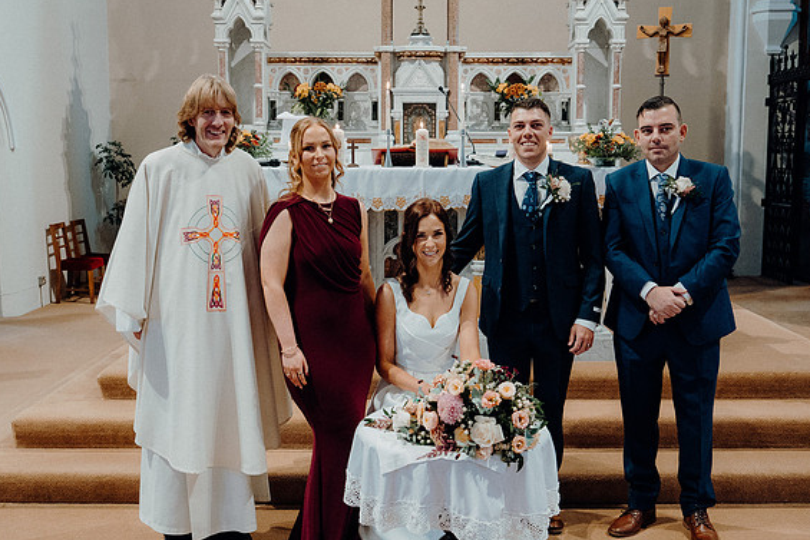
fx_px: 855
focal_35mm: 38
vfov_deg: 35.1
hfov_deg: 50.7
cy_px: 269
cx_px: 399
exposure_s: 1/160
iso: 2500
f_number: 3.5
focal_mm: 25
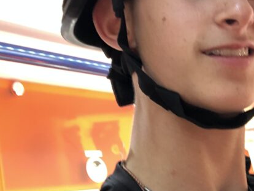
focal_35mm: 79
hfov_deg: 24.1
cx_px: 226
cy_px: -4
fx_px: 580
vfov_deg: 18.2
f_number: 2.2
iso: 125
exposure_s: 1/60
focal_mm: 2.87
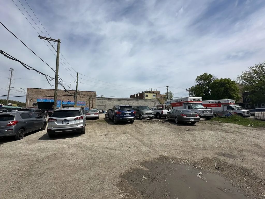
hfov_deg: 102.1
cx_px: 132
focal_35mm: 14
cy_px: 100
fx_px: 107
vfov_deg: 85.7
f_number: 2.2
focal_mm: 2.22
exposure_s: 1/3861
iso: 50
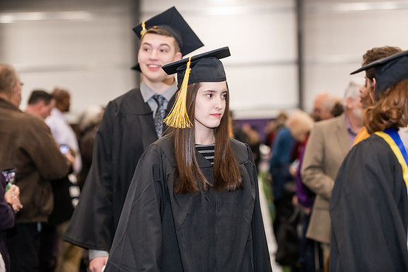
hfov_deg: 20.0
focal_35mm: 102
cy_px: 136
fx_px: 1156
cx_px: 204
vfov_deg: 13.4
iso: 2500
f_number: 3.2
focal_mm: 102
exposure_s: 1/200
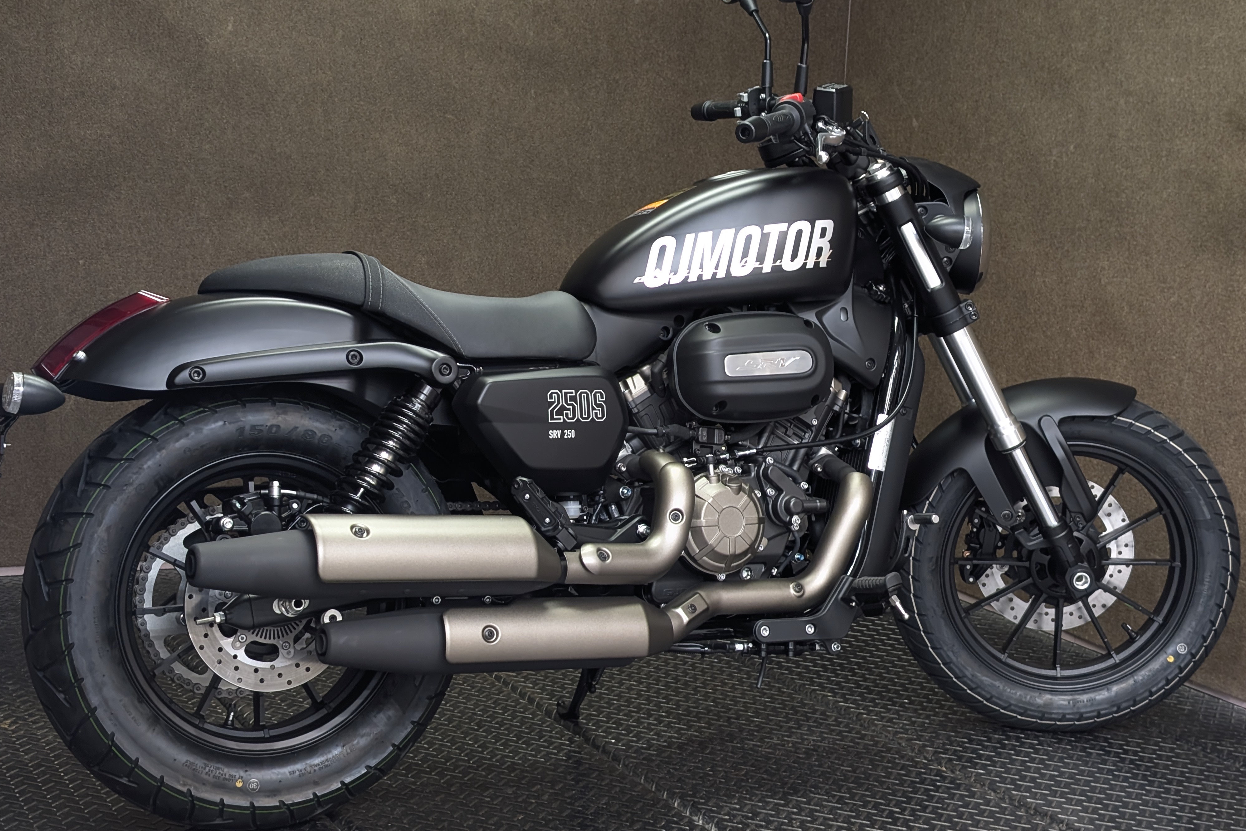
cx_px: 621
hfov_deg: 38.2
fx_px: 1800
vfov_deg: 26.0
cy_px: 402
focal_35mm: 52
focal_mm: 6.9
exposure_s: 1/25
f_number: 1.68
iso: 221
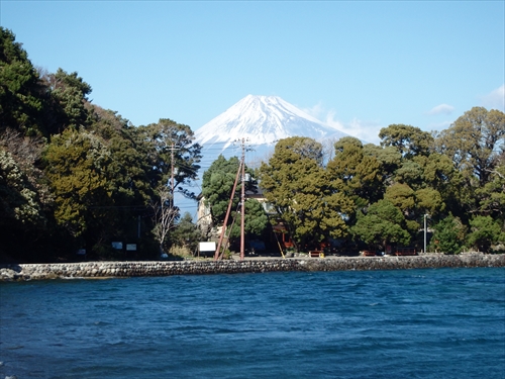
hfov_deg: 19.1
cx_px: 252
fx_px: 1503
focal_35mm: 103
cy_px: 190
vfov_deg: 14.4
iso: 125
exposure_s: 1/500
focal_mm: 18.5
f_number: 5
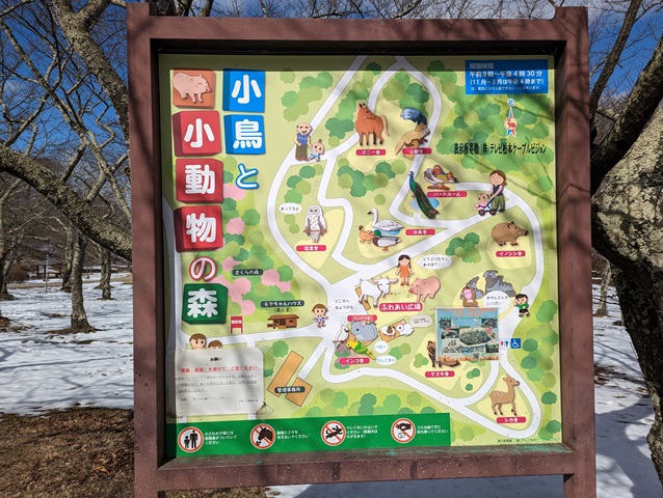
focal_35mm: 24
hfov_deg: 71.5
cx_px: 332
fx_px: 460
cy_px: 249
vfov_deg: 56.9
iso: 53
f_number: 1.85
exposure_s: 1/4525
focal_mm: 6.81
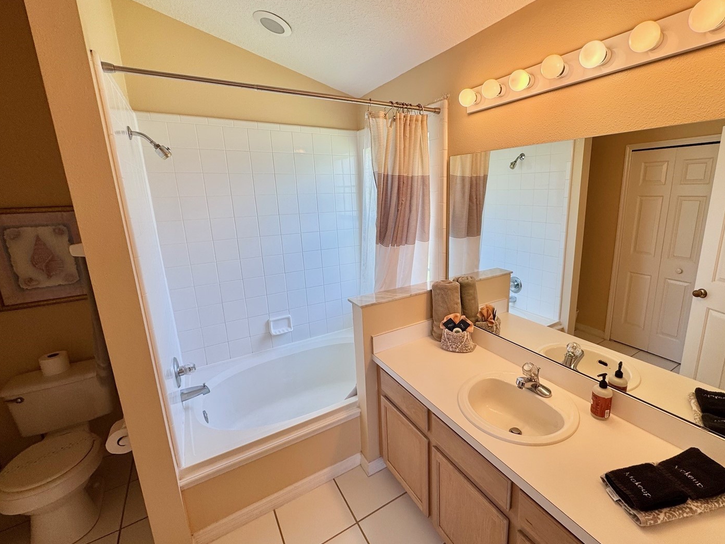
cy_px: 266
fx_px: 335
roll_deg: +1.3
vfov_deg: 78.1
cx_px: 408
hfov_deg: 94.0
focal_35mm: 16
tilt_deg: -13.0
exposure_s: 1/120
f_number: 2.2
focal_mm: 2.22
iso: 50
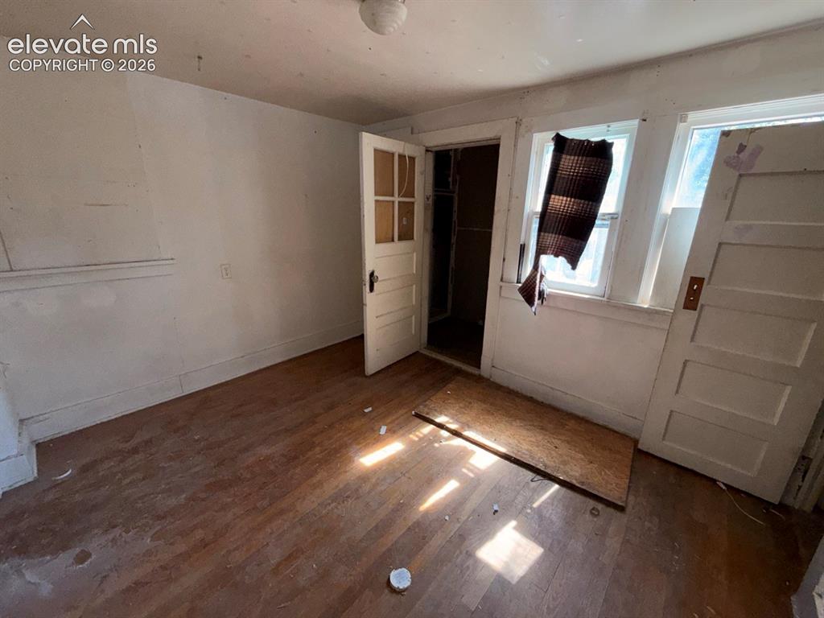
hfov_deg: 102.1
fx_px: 333
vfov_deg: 85.7
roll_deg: -1.0
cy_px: 309
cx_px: 412
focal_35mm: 14
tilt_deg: -16.9
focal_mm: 2.22
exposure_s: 1/122
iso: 80
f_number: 2.2
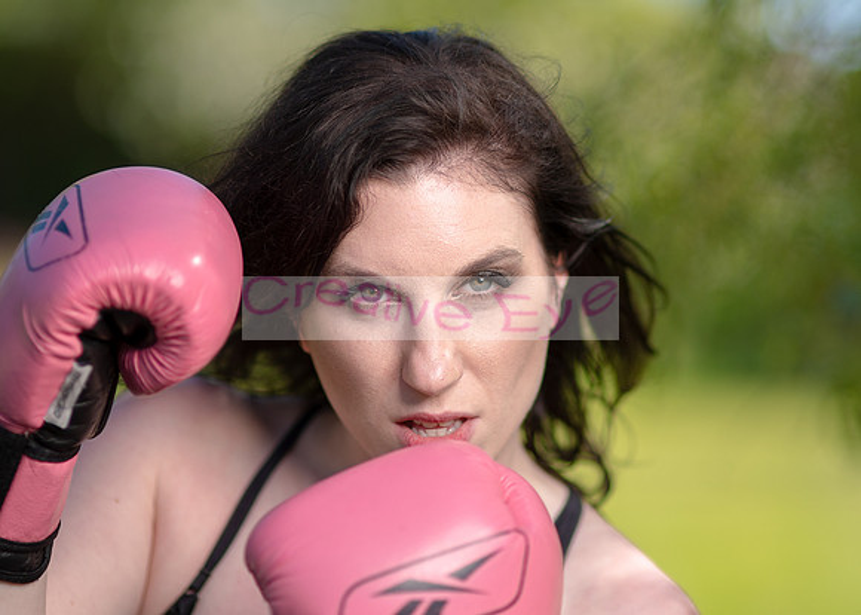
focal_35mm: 134
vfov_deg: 10.7
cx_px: 461
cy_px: 308
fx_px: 3266
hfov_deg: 15.0
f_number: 1.4
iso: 100
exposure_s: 1/4000
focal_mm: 85
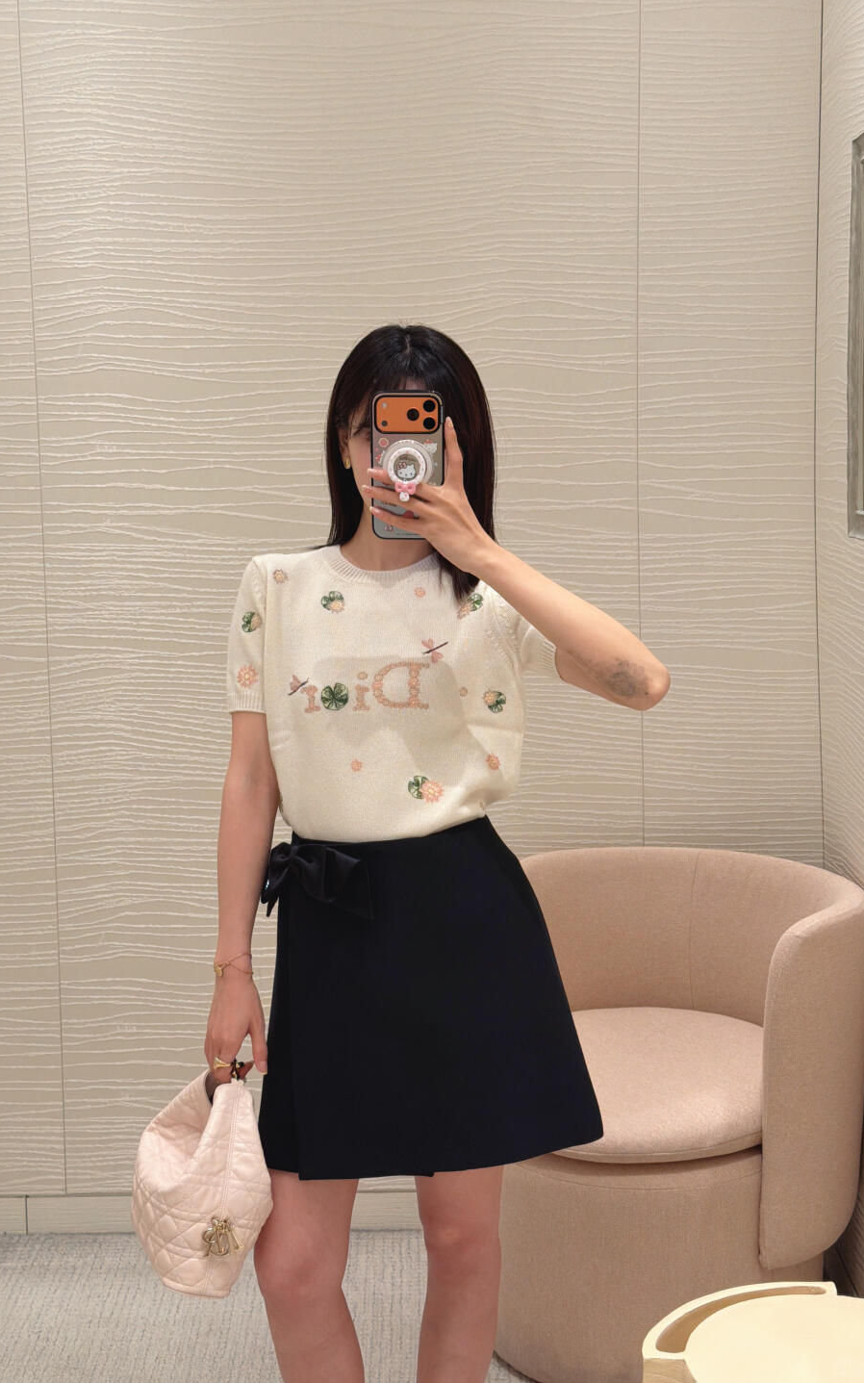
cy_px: 692
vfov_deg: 39.6
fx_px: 1922
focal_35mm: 51
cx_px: 356
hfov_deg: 25.3
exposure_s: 1/92
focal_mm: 6.76
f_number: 1.78
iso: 100
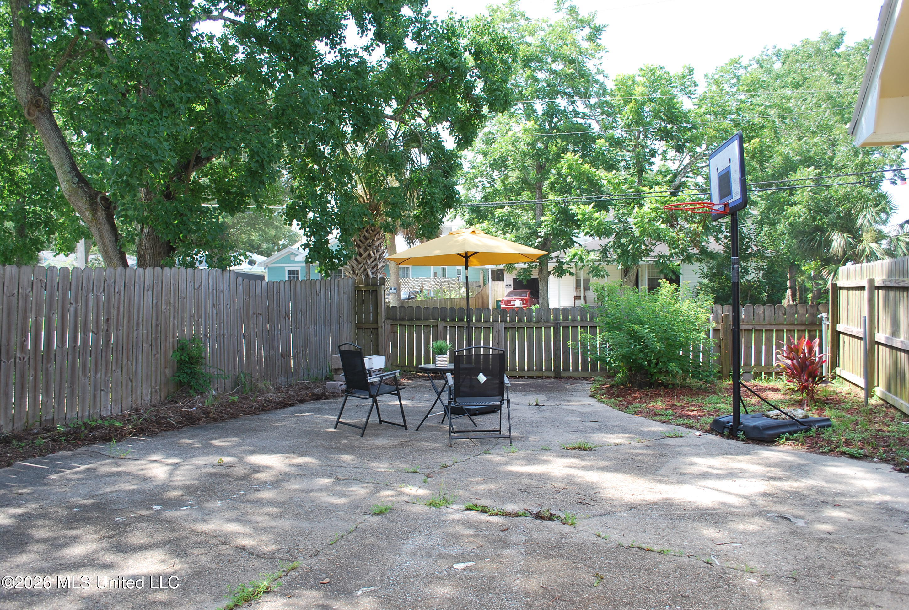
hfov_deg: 67.3
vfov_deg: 48.1
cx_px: 454
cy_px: 305
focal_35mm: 27
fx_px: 683
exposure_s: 1/125
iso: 125
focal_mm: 18
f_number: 5.6
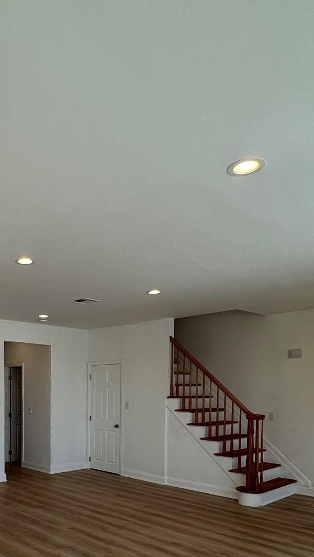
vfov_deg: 63.1
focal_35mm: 29
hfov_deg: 38.5
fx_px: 429
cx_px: 58
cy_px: 401
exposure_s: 1/274
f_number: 2.2
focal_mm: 2.22
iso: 40
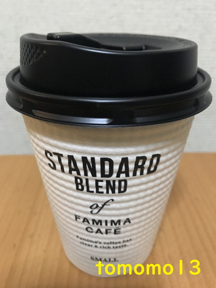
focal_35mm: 29
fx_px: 241
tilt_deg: -25.3
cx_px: 109
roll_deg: -0.9
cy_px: 140
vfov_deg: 61.7
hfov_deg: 48.2
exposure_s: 1/13
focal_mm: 3.99
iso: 100
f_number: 1.8
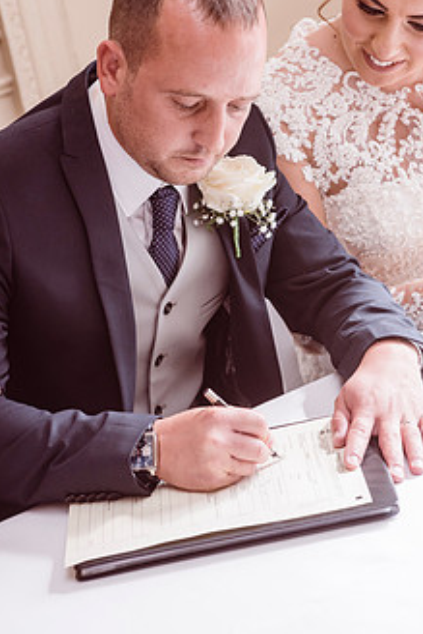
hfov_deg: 14.3
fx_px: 1690
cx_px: 222
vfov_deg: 21.2
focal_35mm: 96
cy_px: 280
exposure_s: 1/200
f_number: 5.6
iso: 500
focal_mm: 70
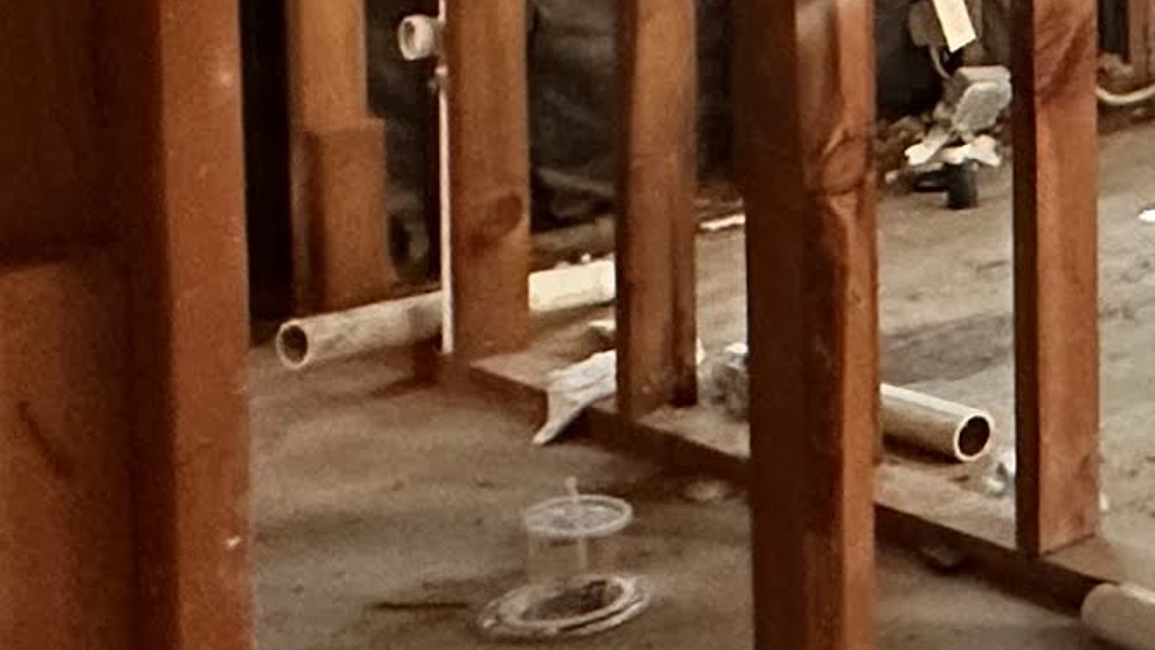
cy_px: -463
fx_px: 2818
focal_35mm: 92
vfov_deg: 12.2
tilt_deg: -1.5
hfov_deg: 18.6
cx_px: 2020
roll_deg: +0.1
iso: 500
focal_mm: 2.22
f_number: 2.2
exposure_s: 1/60
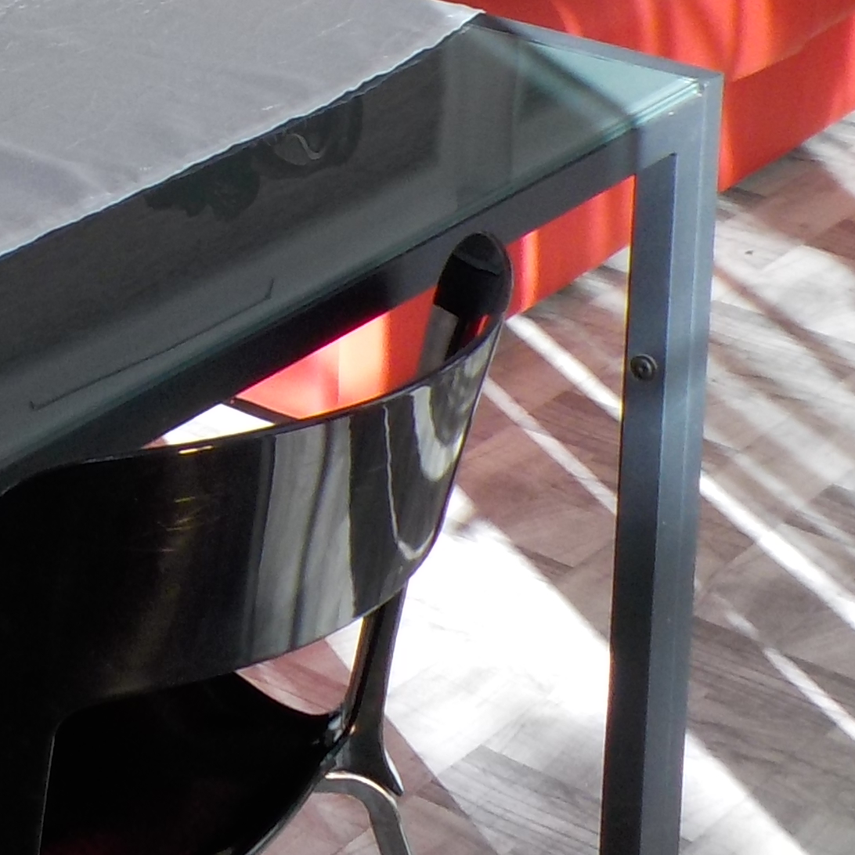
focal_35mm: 101
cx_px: -30
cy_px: -182
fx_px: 2822
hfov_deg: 16.8
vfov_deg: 16.5
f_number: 3.3
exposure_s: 1/200
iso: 125
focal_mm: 4.1
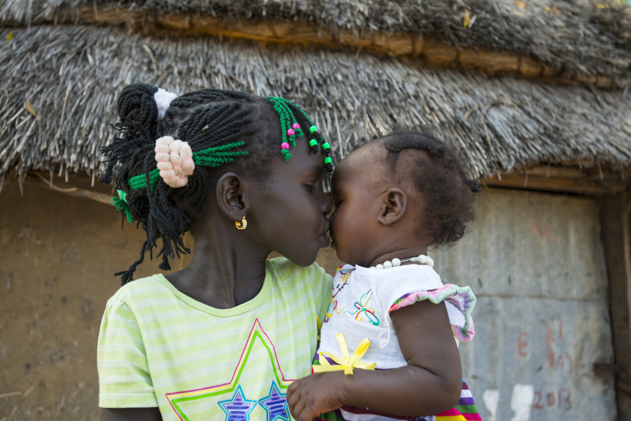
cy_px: 210
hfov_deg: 54.4
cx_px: 316
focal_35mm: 35
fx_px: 614
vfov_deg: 37.9
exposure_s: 1/200
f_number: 5
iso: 200
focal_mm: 35
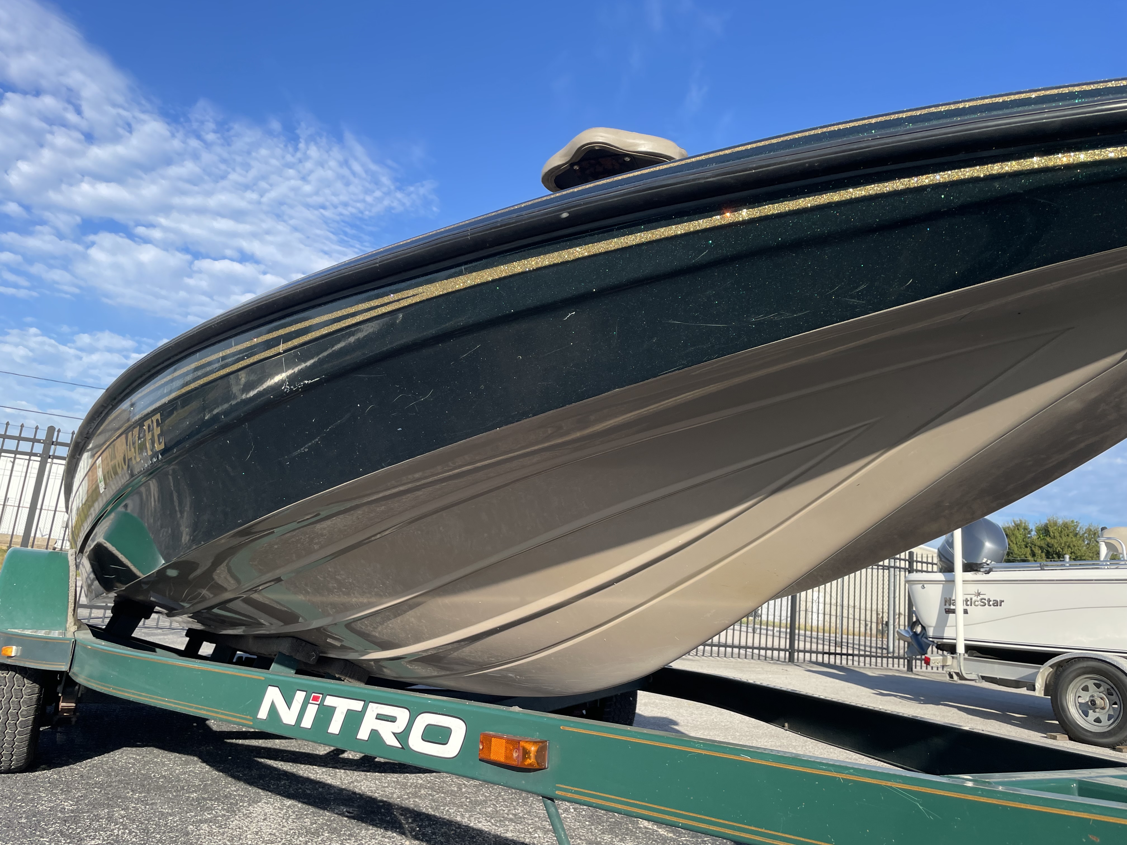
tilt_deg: +13.1
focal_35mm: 26
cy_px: 422
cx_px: 564
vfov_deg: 53.1
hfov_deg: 67.3
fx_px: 846
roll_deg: -6.5
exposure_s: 1/1715
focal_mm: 4.2
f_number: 1.6
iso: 32
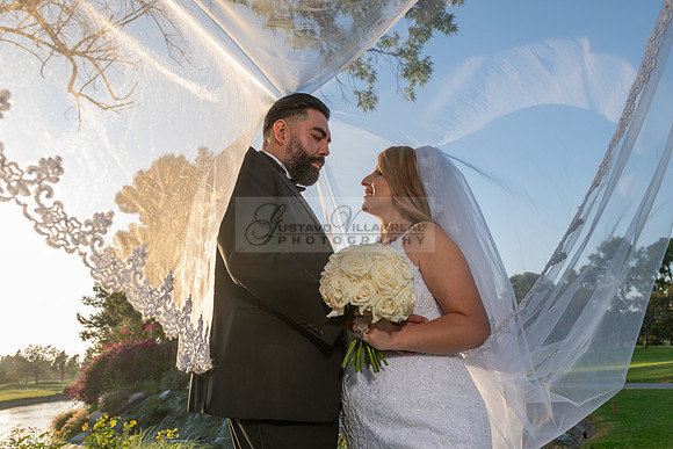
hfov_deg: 70.6
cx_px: 336
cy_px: 238
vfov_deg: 50.6
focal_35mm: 25
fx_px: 475
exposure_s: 1/250
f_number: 6.3
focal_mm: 24
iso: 200
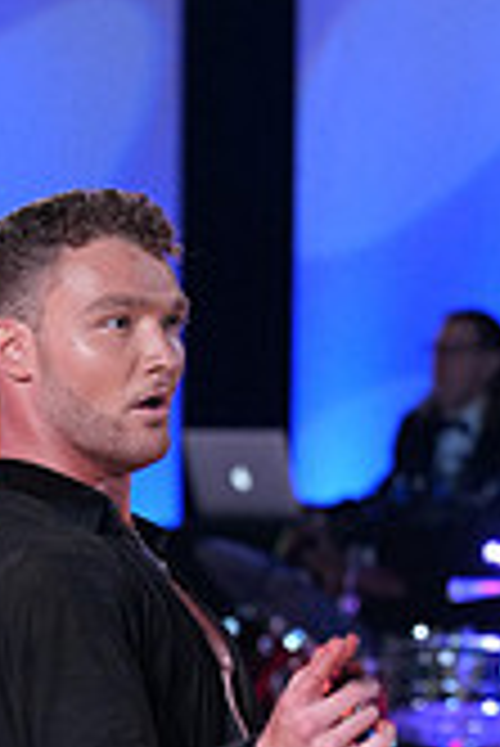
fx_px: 9459
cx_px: 475
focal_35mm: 455
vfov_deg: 4.5
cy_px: 1116
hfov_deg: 3.0
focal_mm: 130
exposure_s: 1/250
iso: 2500
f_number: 5
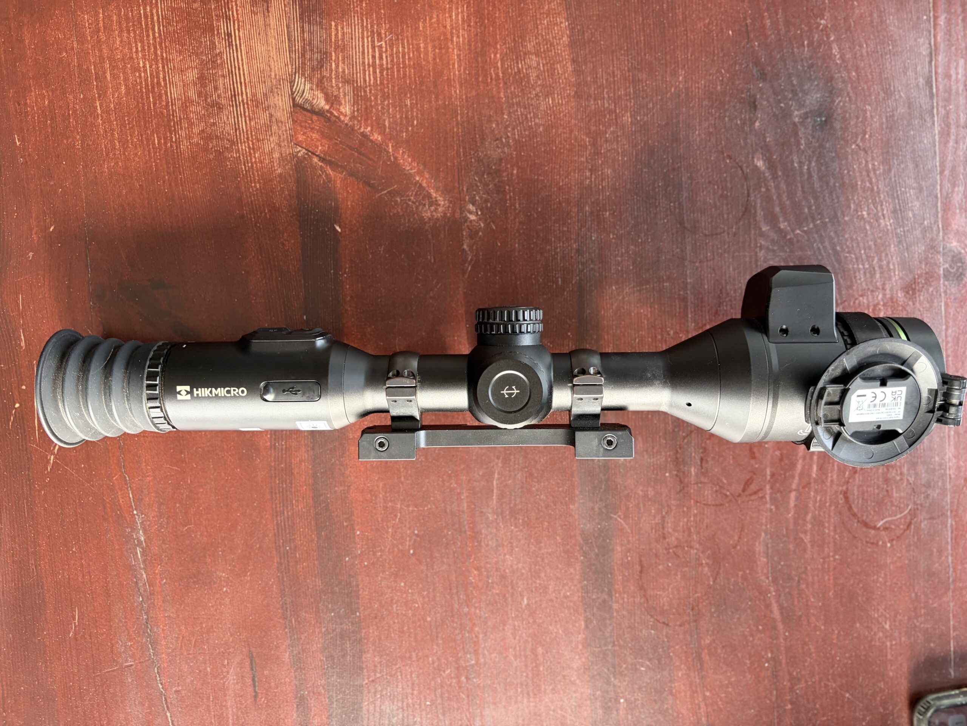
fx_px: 726
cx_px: 484
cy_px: 363
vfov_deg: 53.1
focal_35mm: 26
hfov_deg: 67.3
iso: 250
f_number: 1.6
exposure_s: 1/60
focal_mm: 5.96
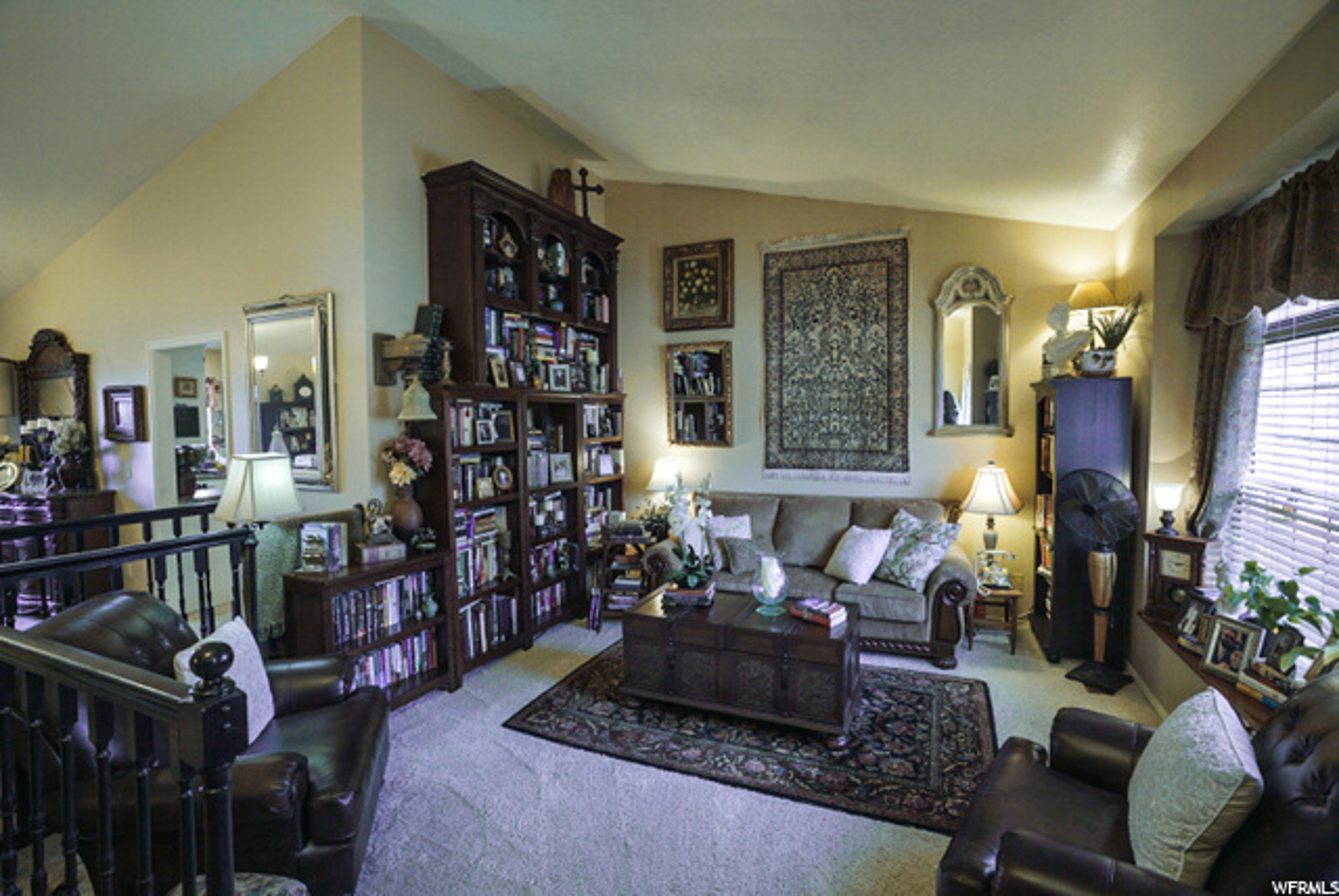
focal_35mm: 16
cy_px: 448
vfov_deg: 73.9
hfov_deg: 96.7
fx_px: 596
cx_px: 670
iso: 800
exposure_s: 1/8
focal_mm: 16
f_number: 8
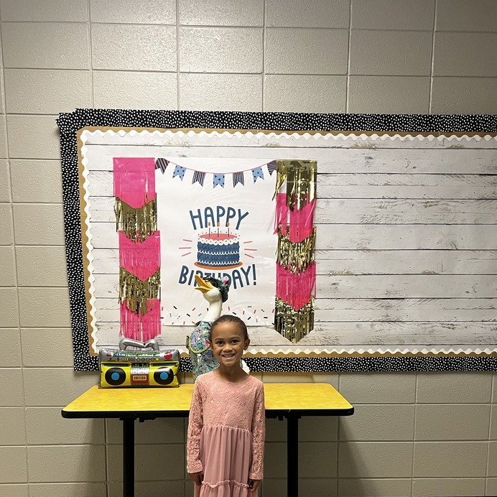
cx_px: 261
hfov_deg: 48.4
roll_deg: -0.4
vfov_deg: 47.0
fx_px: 552
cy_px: 361
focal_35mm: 34
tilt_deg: -8.2
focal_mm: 5.7
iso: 125
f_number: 1.5
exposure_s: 1/60
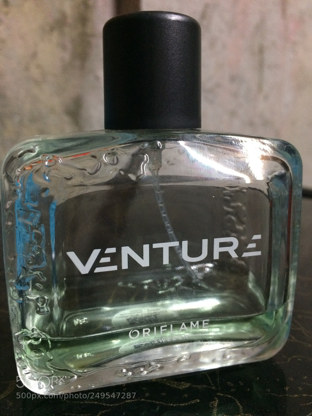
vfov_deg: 61.7
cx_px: 156
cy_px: 208
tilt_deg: -16.5
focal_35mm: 29
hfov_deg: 48.2
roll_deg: -1.1
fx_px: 349
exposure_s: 1/17
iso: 320
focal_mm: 4.15
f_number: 2.2
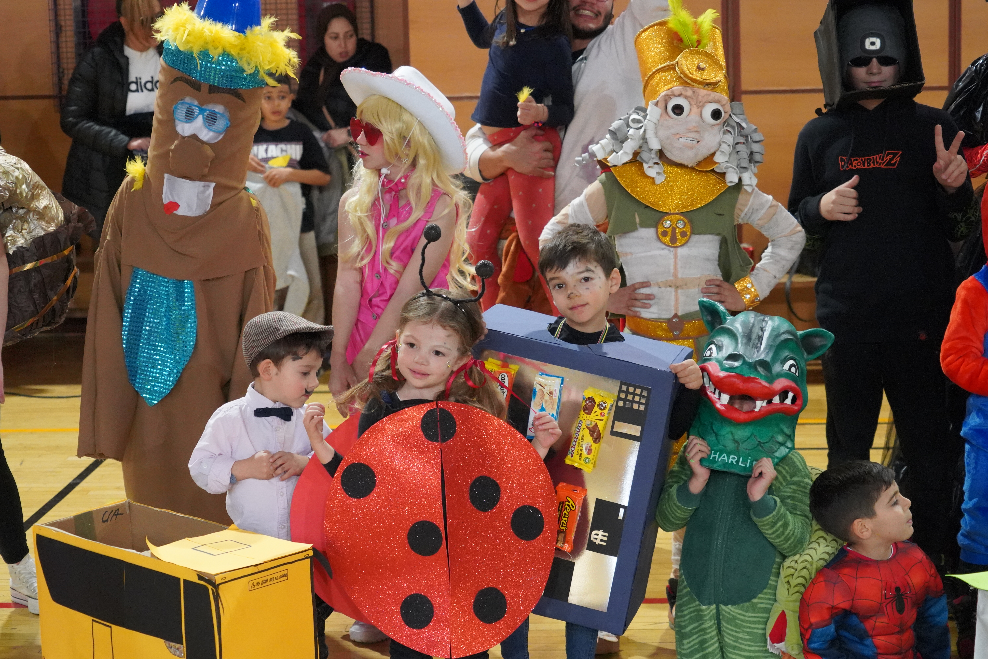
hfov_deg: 26.0
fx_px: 2140
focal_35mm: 78
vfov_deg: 17.5
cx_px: 494
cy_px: 330
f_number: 5.6
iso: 10000
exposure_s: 1/160
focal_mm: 78
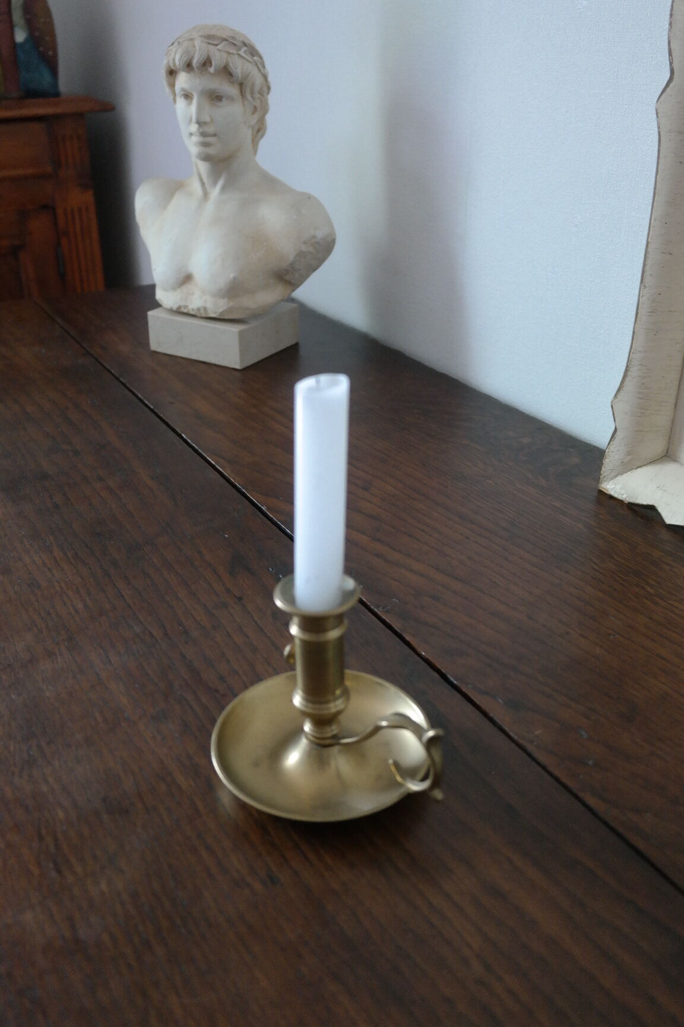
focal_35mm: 33
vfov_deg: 57.2
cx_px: 342
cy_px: 514
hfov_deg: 40.0
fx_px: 940
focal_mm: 22
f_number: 3.5
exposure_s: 1/40
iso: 1600
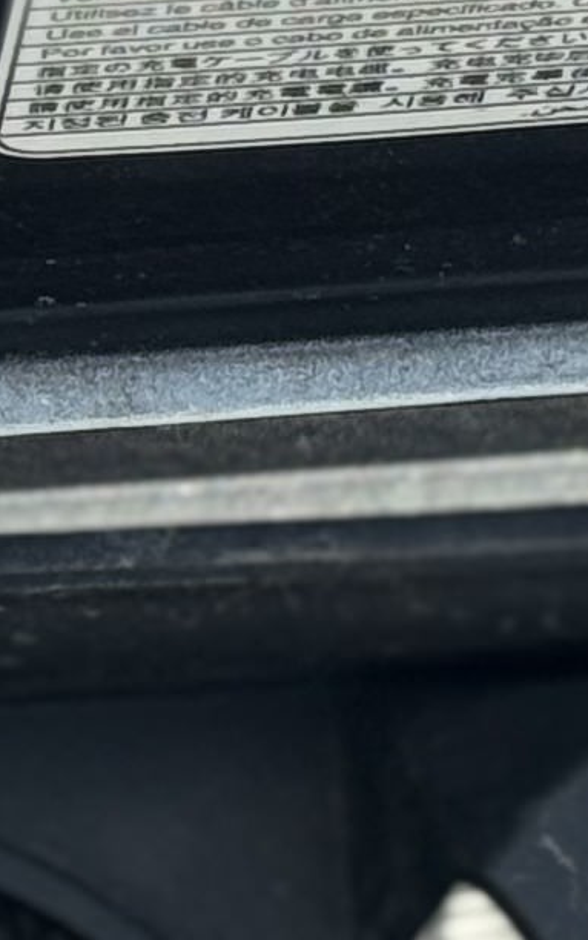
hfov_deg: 3.9
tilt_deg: -44.0
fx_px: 8581
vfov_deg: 6.2
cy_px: 1051
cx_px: 243
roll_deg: -4.9
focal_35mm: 335
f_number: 1.78
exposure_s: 1/2717
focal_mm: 6.76
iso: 64
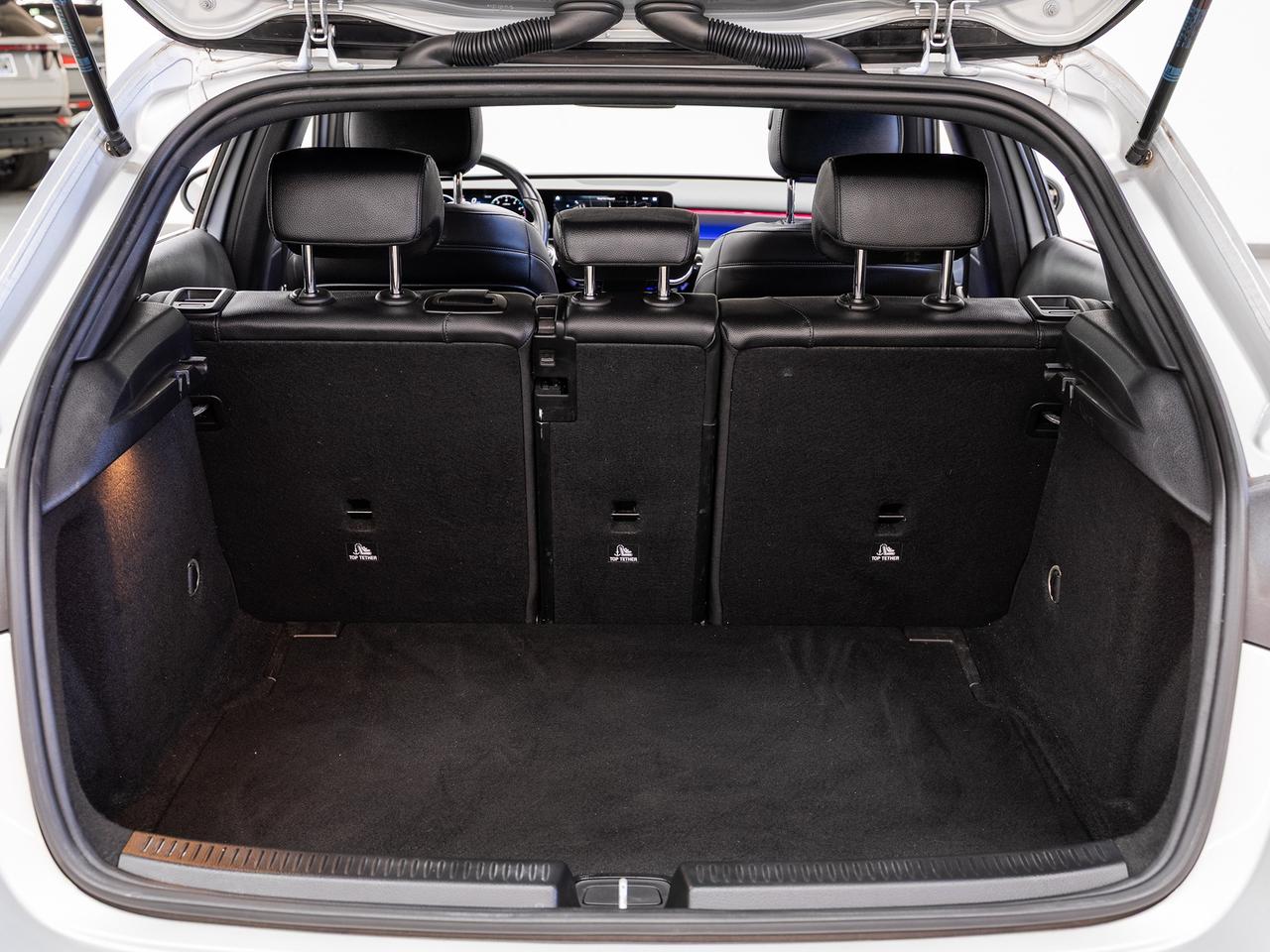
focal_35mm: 43
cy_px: 434
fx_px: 1572
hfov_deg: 44.0
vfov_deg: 33.7
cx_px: 631
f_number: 5.6
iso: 100
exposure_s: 1/1.25
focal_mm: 35.3
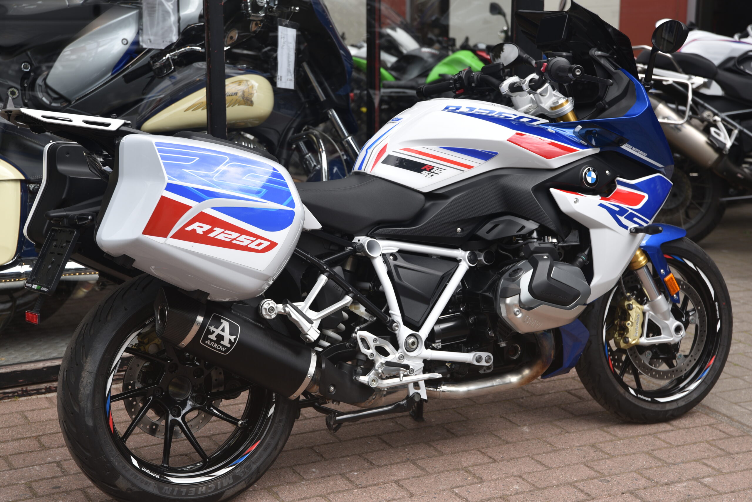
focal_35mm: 66
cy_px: 251
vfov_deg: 20.6
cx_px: 376
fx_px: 1379
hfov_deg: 30.5
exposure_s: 1/125
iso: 100
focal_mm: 66
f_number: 5.6
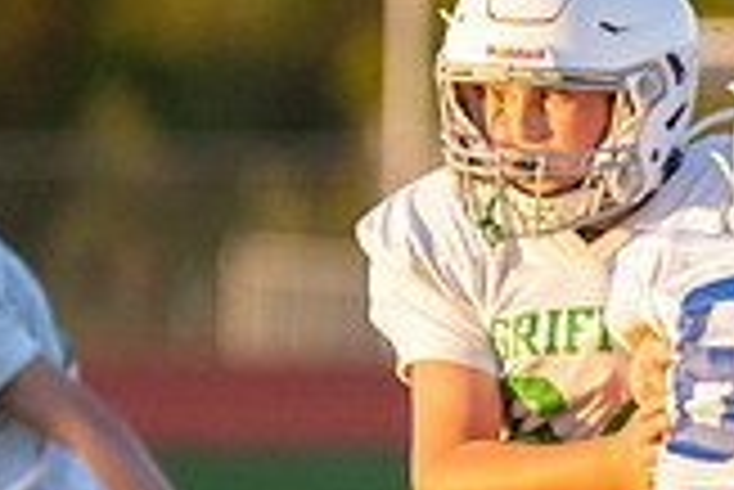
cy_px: 573
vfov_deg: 0.9
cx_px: 1795
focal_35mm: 1502
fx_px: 30651
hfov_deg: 1.4
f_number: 2.8
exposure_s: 1/3200
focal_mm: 200
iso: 800
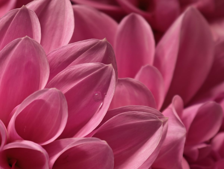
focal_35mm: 230
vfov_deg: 6.5
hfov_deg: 8.6
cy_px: 84
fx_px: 1491
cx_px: 112
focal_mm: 22.48
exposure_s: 1/100
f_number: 2.6
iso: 640
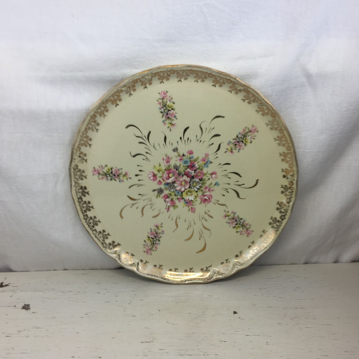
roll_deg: +2.1
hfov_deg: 47.2
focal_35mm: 35
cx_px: 180
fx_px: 411
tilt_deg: -17.3
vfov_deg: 47.2
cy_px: 176
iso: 32
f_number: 2.2
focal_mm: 4.15
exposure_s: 1/100
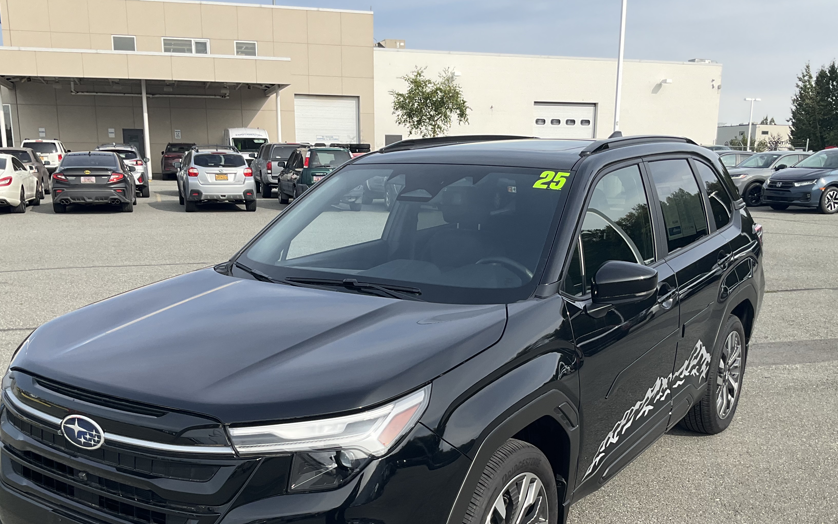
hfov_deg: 51.5
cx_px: 435
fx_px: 868
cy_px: 374
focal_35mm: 38
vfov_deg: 33.1
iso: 25
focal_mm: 3
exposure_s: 1/1035
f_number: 1.8
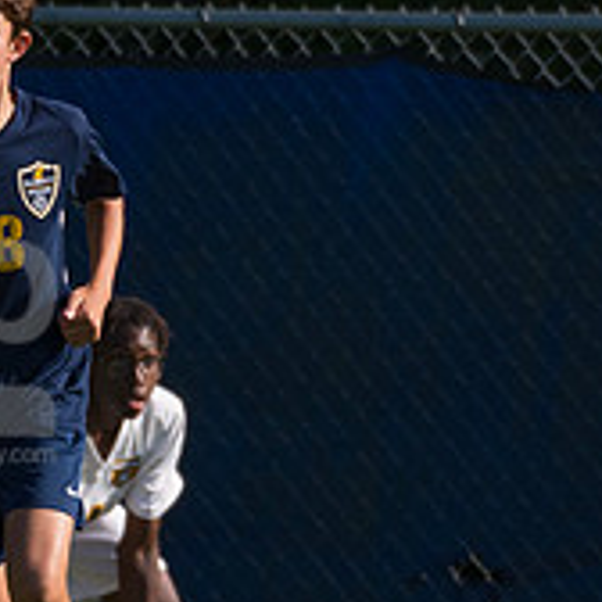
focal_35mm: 1410
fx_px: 27742
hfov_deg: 1.2
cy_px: 340
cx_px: -54
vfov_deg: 1.2
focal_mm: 320
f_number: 5.6
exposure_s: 1/2000
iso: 320
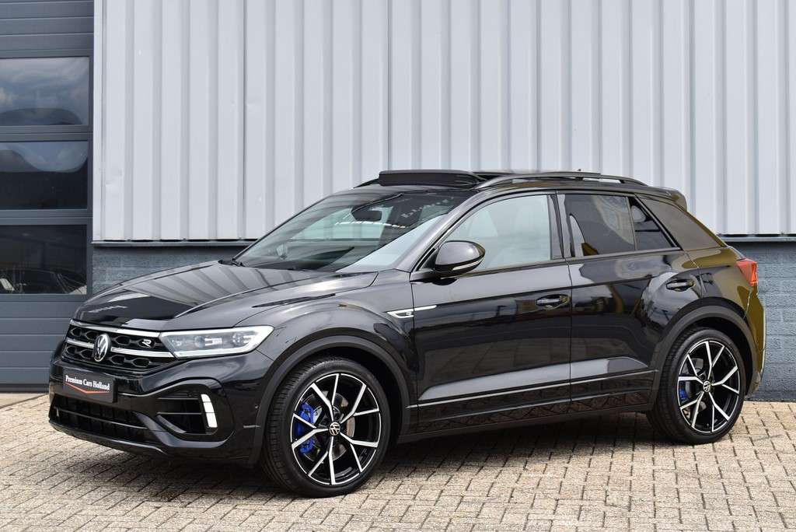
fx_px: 1593
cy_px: 266
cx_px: 398
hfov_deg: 28.1
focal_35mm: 72
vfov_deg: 19.0
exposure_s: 1/250
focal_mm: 48
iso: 220
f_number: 8
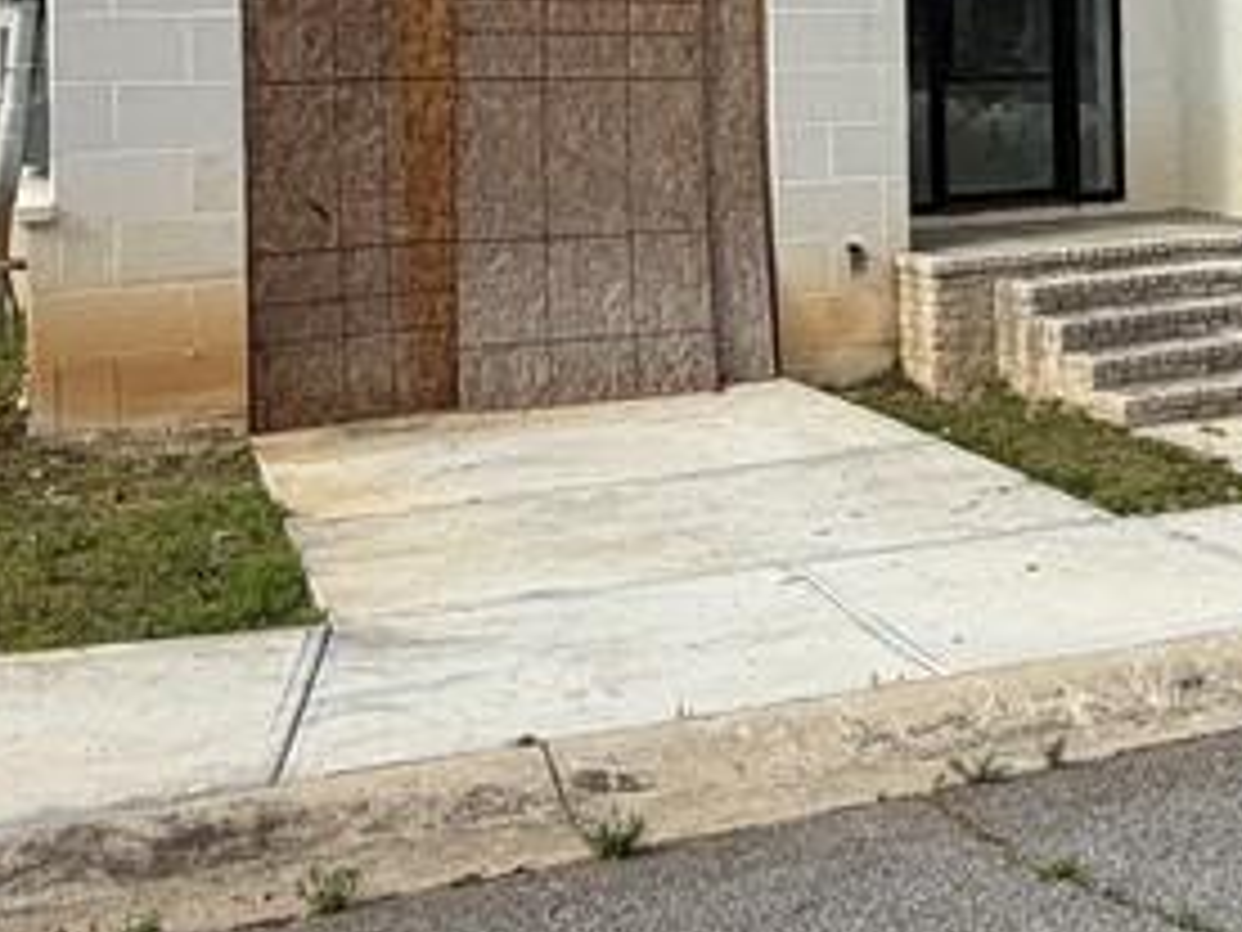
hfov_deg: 33.7
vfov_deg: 26.7
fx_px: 1866
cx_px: 1238
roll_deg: +1.2
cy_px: 32
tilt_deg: +2.6
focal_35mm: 52
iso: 25
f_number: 2.2
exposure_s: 1/770
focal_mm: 2.22
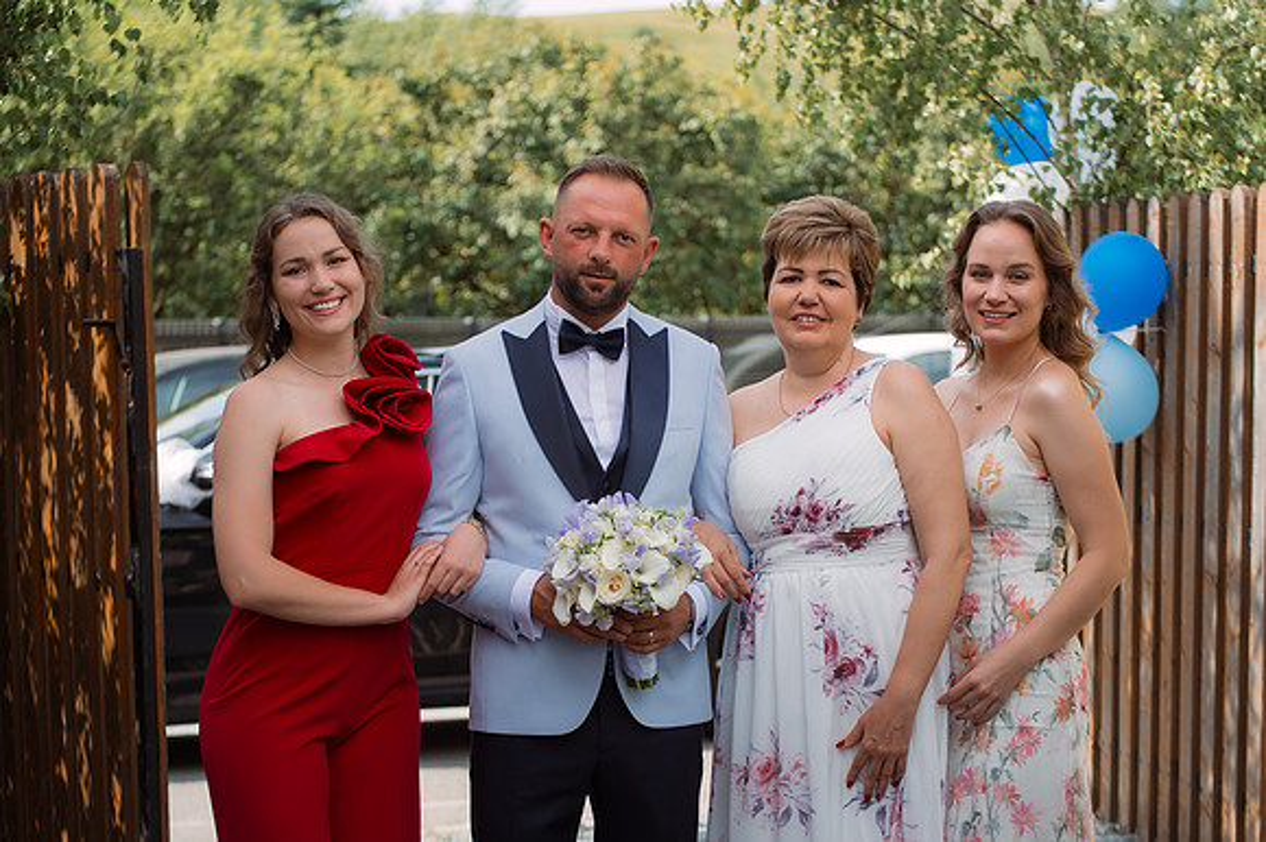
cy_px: 406
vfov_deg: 17.8
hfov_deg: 26.4
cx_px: 662
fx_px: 2697
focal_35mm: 77
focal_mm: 70
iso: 200
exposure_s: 1/400
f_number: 4
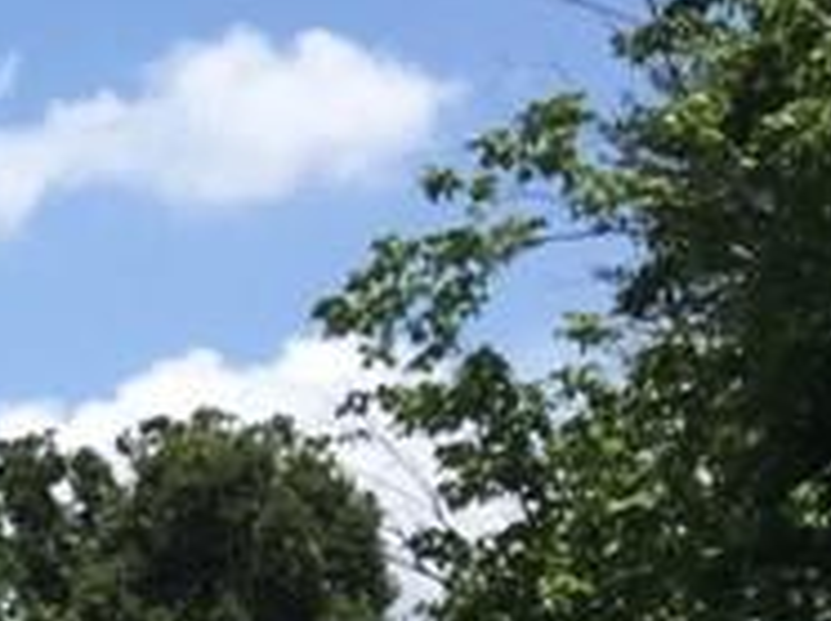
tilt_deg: +0.0
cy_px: 1168
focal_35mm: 160
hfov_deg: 10.2
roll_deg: -0.3
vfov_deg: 8.8
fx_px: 3836
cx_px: -1385
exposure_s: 1/2198
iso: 32
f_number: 2.2
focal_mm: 4.15
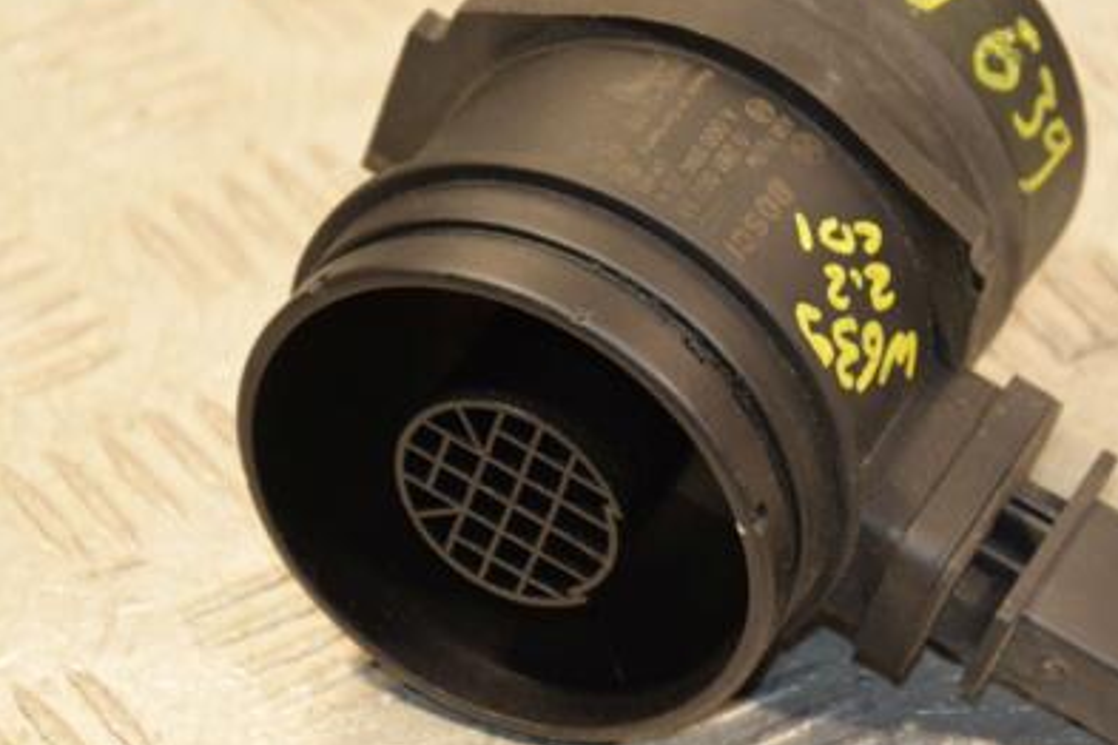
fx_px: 7476
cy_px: 350
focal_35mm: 241
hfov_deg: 8.5
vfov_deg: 5.7
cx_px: 757
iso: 800
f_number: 5.6
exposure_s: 1/80
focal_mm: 105
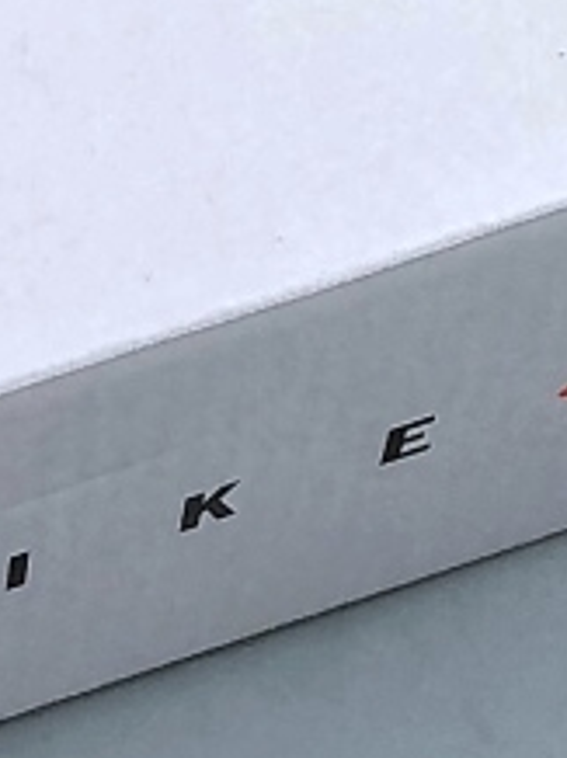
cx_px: 310
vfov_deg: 5.3
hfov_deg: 3.9
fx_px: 8250
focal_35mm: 377
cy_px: 309
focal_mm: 6.6
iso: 32
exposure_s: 1/100
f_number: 2.8
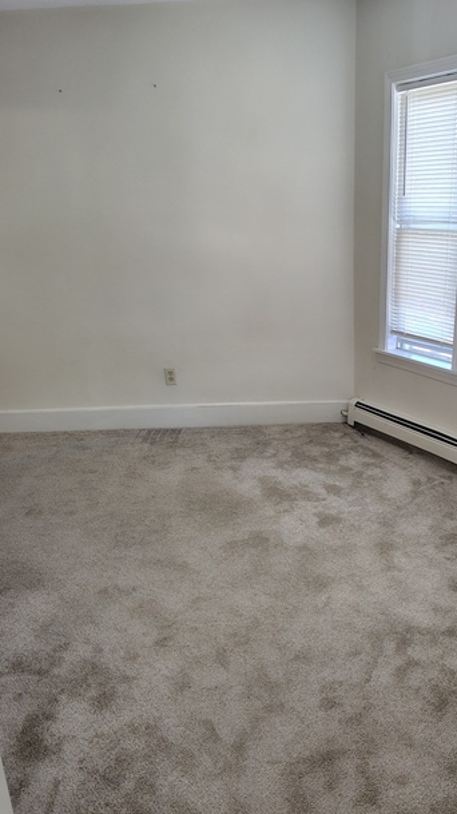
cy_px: 473
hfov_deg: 35.5
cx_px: 267
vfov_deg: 59.2
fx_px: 712
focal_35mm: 33
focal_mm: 5.56
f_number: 1.8
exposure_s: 1/120
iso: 680
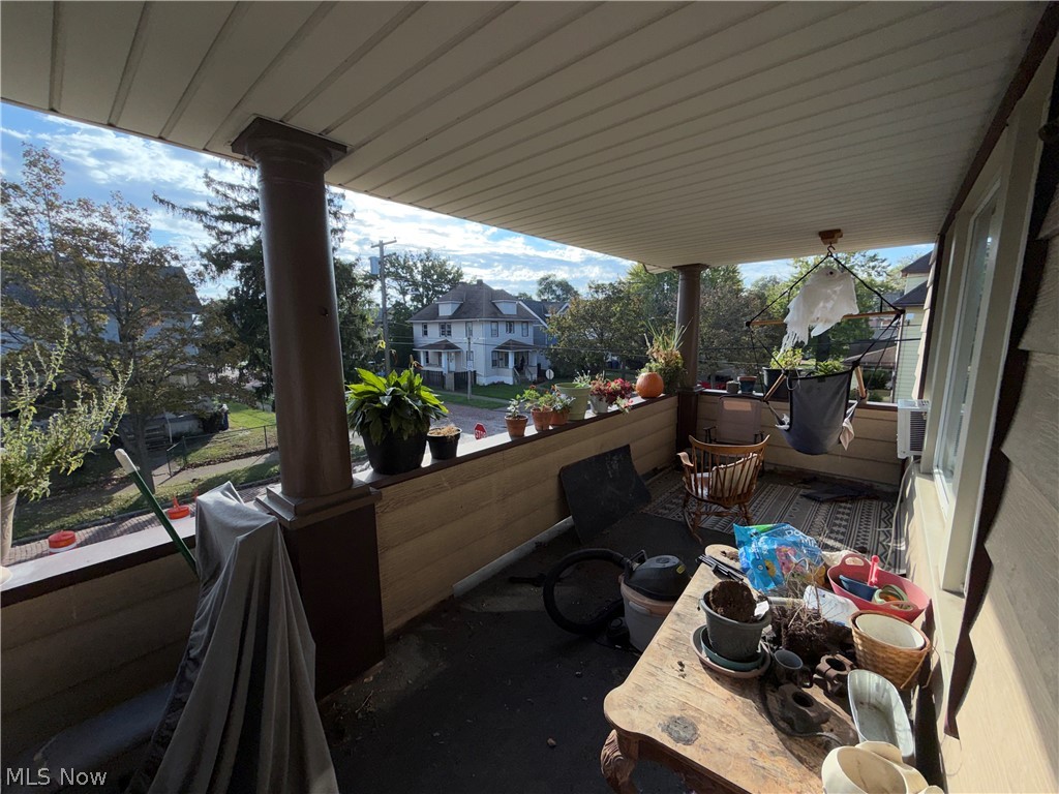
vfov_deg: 85.7
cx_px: 530
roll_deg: +0.6
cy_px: 397
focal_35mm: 14
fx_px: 428
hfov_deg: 102.1
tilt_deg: -9.8
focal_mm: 2.22
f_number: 2.2
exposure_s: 1/574
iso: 16
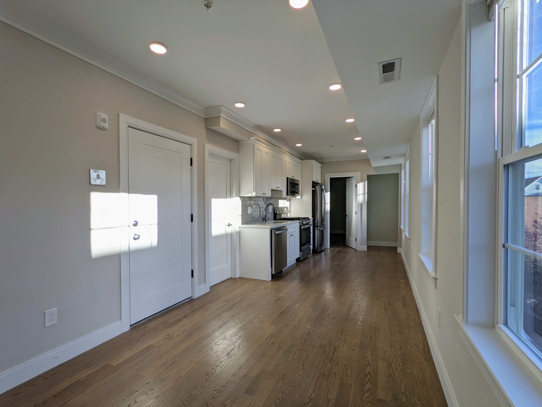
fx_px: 251
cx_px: 271
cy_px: 204
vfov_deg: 78.1
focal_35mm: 16
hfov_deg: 94.5
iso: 31
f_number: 2.2
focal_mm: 2.22
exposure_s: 1/120
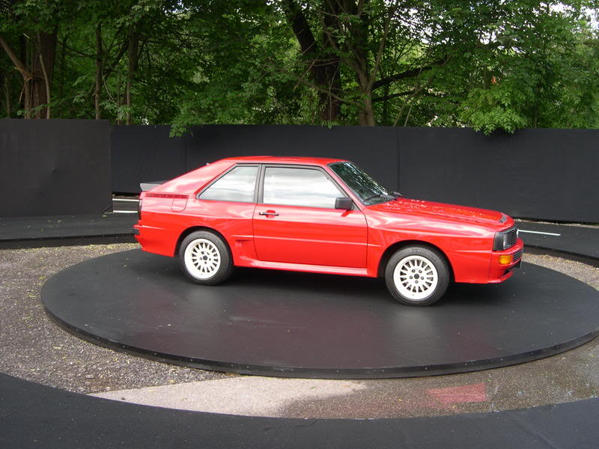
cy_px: 224
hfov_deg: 49.0
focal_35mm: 38
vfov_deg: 37.7
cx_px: 300
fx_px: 658
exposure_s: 1/241
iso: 100
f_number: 2.8
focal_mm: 8
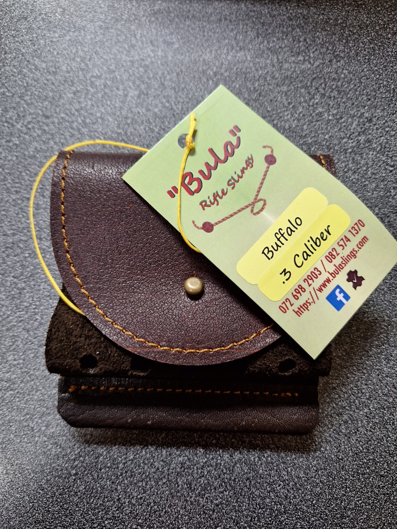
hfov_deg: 58.9
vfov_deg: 73.9
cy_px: 264
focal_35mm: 23
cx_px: 198
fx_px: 352
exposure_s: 1/25
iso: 250
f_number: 1.8
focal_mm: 5.54
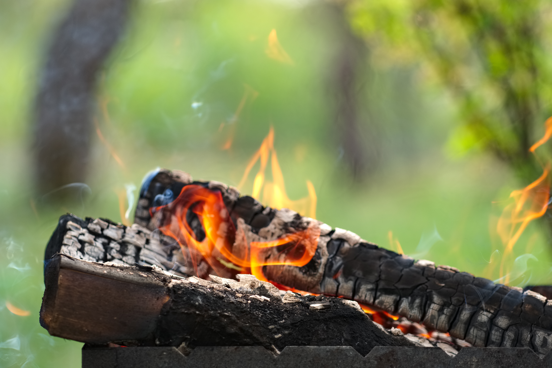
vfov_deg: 10.2
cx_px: 276
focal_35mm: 135
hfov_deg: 15.2
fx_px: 2070
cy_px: 184
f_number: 2
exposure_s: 1/2000
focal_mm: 90
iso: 200
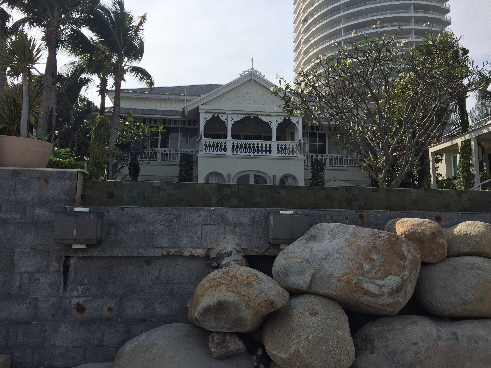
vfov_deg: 48.2
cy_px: 184
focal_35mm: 29
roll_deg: -0.7
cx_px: 246
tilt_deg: +9.0
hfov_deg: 61.7
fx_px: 411
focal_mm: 4.15
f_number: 2.2
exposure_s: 1/2198
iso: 32
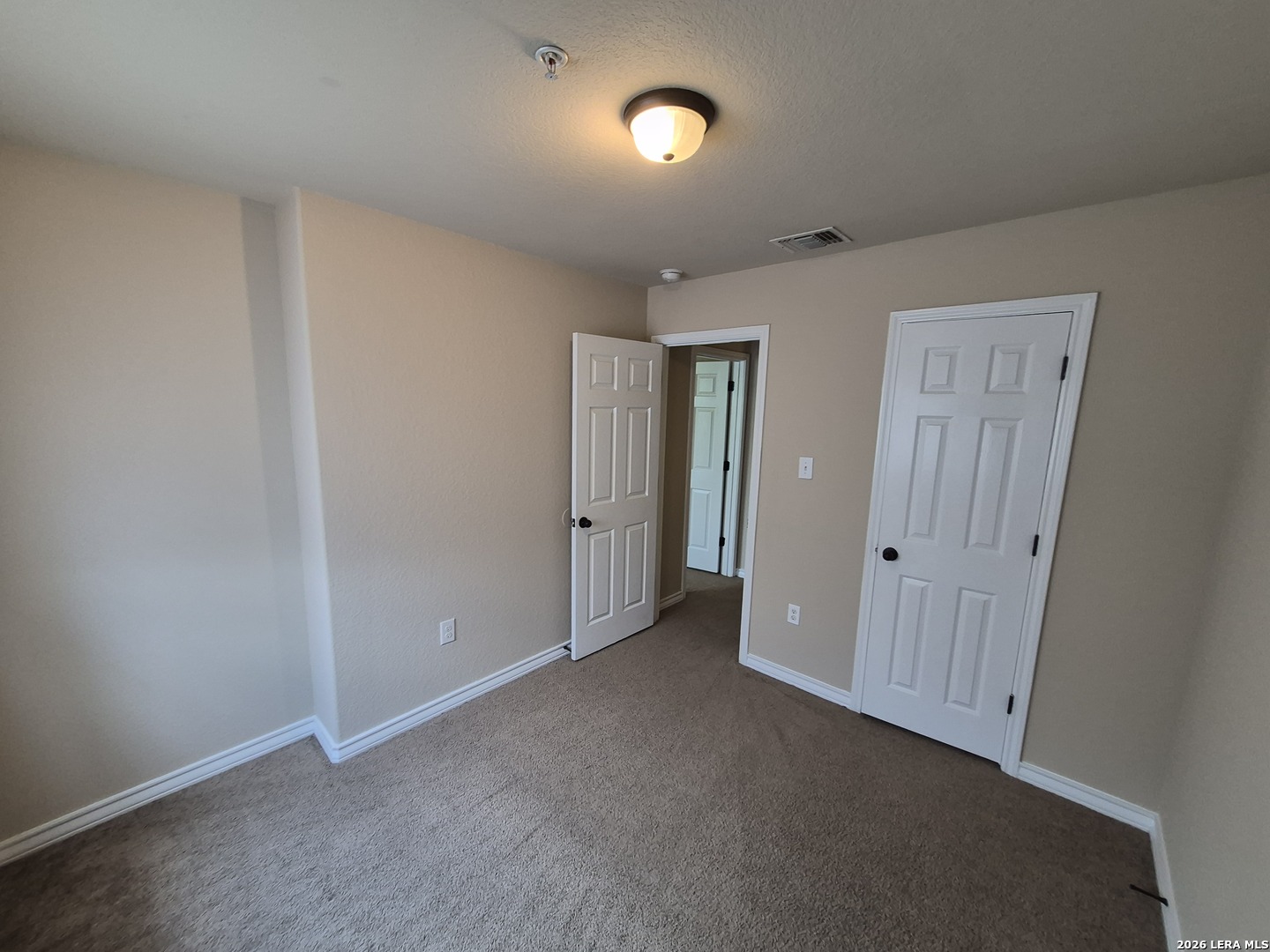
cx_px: 635
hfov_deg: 106.2
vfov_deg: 89.9
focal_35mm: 13
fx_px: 477
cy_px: 476
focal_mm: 1.74
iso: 200
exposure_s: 1/60
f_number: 2.2
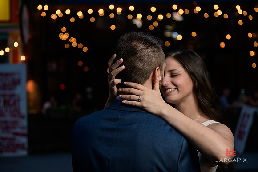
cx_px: 129
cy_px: 86
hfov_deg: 34.5
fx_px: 416
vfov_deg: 23.4
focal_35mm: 58
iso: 400
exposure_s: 1/200
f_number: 3.2
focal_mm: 58
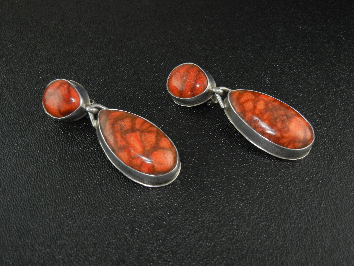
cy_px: 133
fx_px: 460
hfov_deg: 42.1
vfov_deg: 32.2
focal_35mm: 45
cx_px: 177
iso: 800
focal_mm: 8.1
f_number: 7.6
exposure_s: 1/30
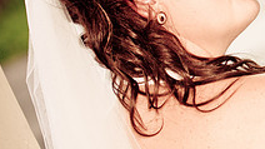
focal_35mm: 321
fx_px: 2257
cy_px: 39
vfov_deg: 3.8
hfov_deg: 6.7
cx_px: 359
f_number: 2.8
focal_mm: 75
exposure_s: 1/250
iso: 200
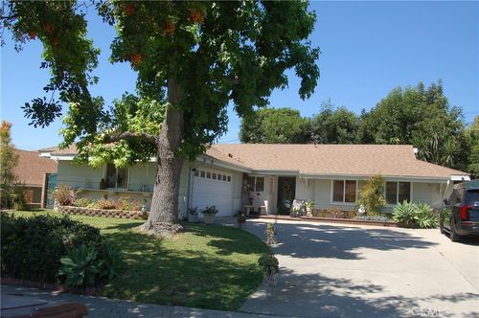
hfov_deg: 67.4
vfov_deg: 47.8
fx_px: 359
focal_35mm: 27
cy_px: 159
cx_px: 240
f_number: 8
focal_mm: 18
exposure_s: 1/250
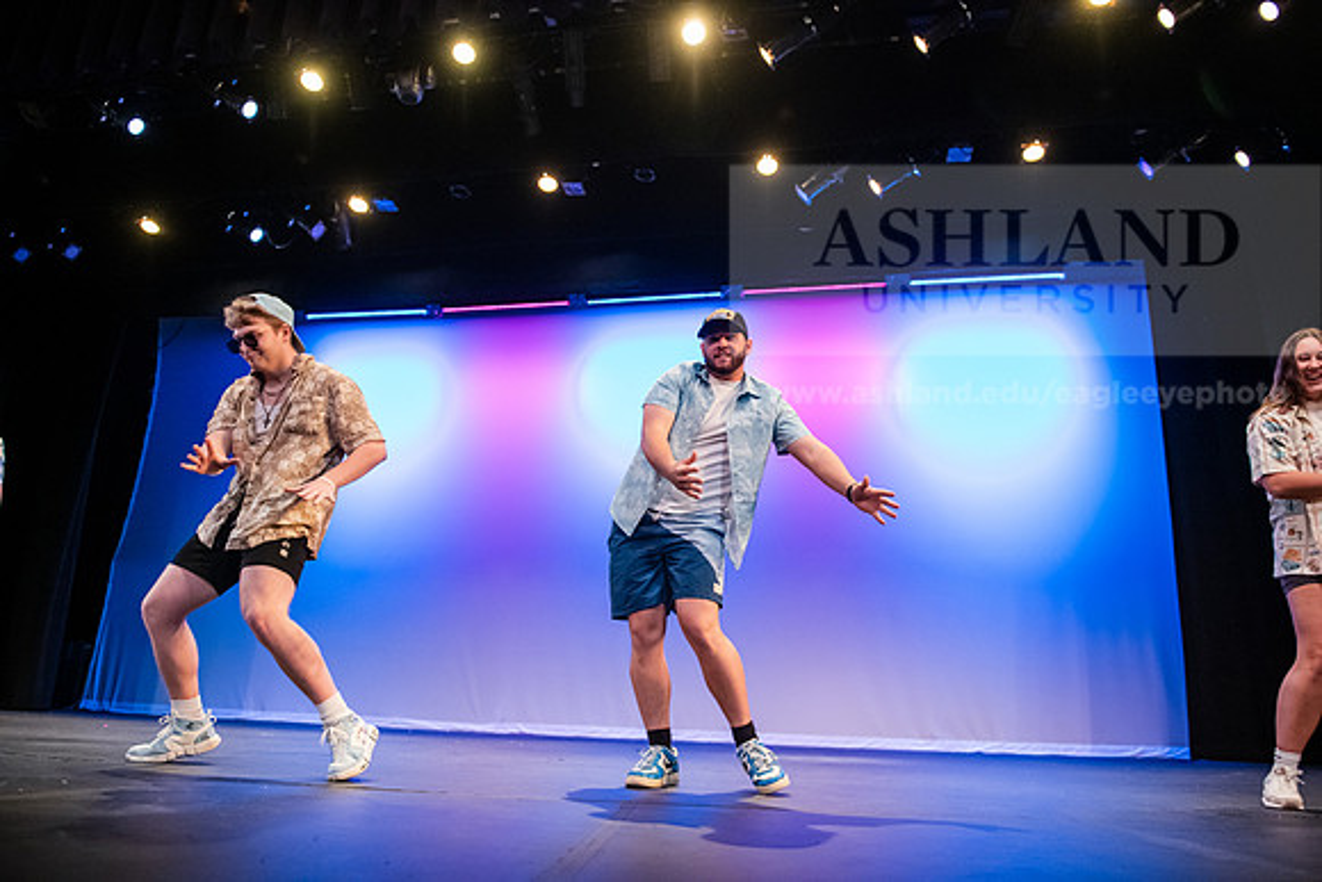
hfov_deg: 69.4
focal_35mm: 26
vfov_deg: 49.6
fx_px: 955
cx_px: 661
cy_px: 441
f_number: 3.2
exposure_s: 1/320
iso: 4000
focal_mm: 26
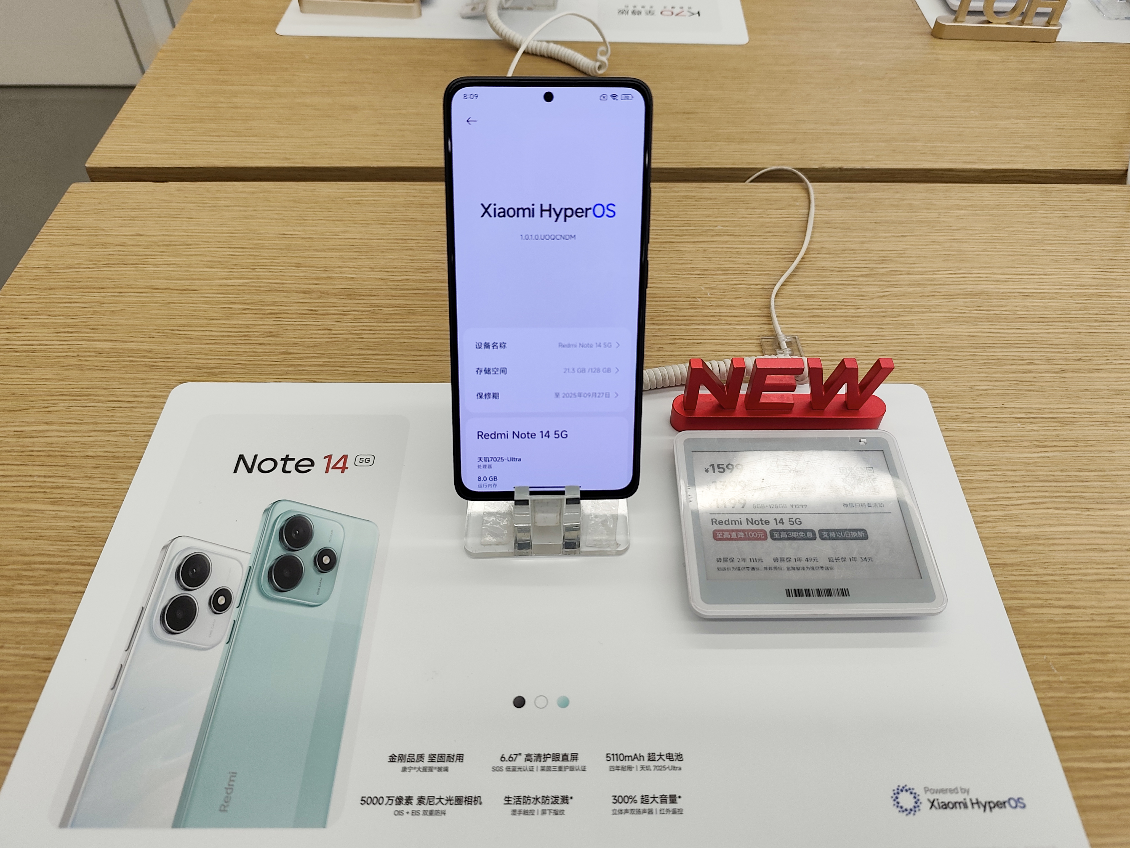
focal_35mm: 24
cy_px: 424
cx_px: 565
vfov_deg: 56.8
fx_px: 783
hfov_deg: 71.6
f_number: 1.6
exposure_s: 1/575
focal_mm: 5.84
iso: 200
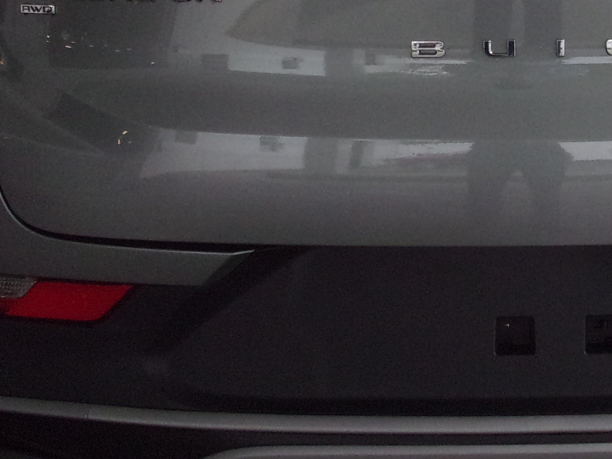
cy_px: 47
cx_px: 538
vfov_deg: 18.6
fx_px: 1379
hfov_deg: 24.4
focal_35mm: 78
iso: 291
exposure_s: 1/125
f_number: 3.9
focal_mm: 5.1
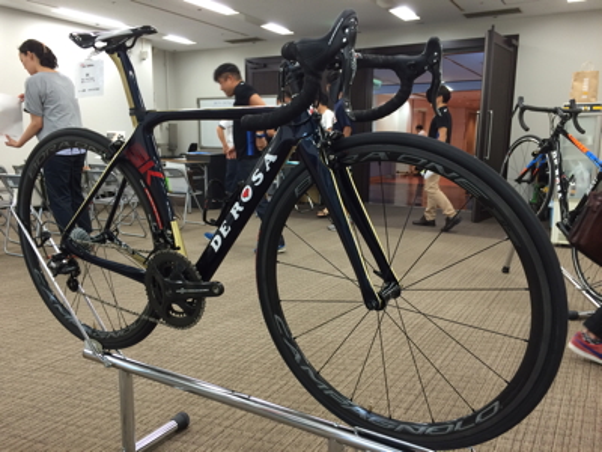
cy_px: 226
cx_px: 301
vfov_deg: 48.2
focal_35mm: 29
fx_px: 504
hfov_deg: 61.7
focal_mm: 4.15
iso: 64
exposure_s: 1/30
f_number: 2.2
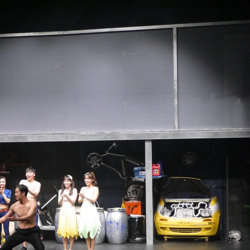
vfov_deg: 17.9
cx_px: 47
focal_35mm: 97
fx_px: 793
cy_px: 168
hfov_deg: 17.8
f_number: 5.3
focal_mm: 30
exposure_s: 1/60
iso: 1000
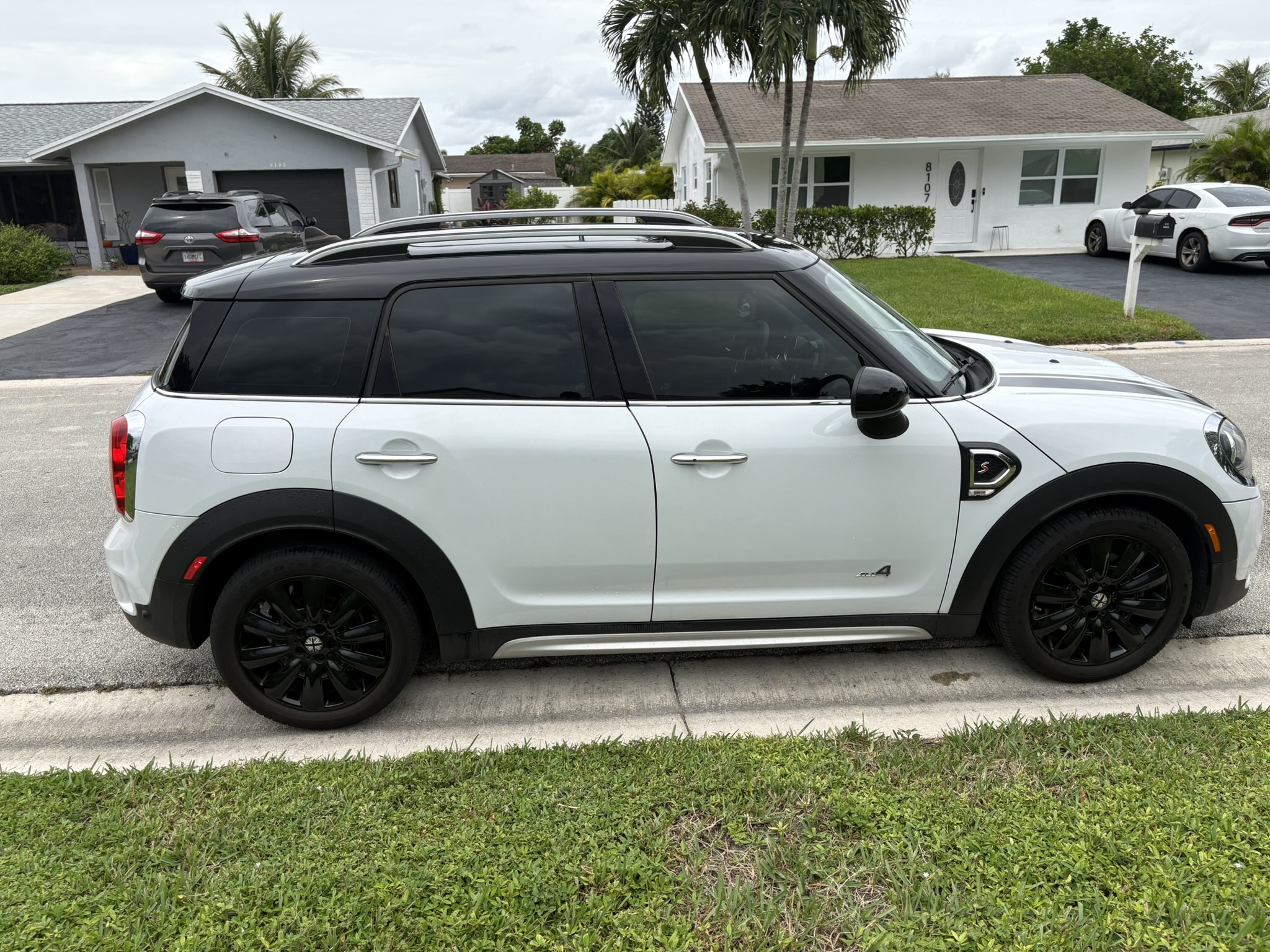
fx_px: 954
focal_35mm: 26
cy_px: 476
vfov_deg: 53.1
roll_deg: +2.3
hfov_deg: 67.3
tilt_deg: -15.2
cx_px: 635
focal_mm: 5.96
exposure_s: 1/2364
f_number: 1.6
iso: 50
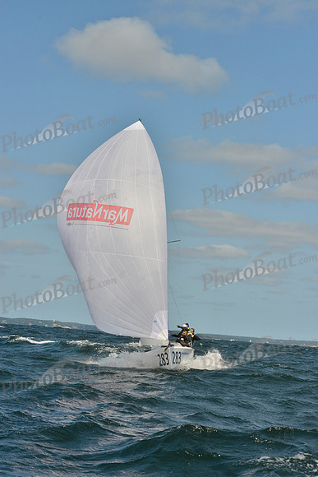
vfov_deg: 25.4
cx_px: 159
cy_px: 238
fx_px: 1059
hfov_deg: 17.1
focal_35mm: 80
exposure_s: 1/1600
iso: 400
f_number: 11
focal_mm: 80
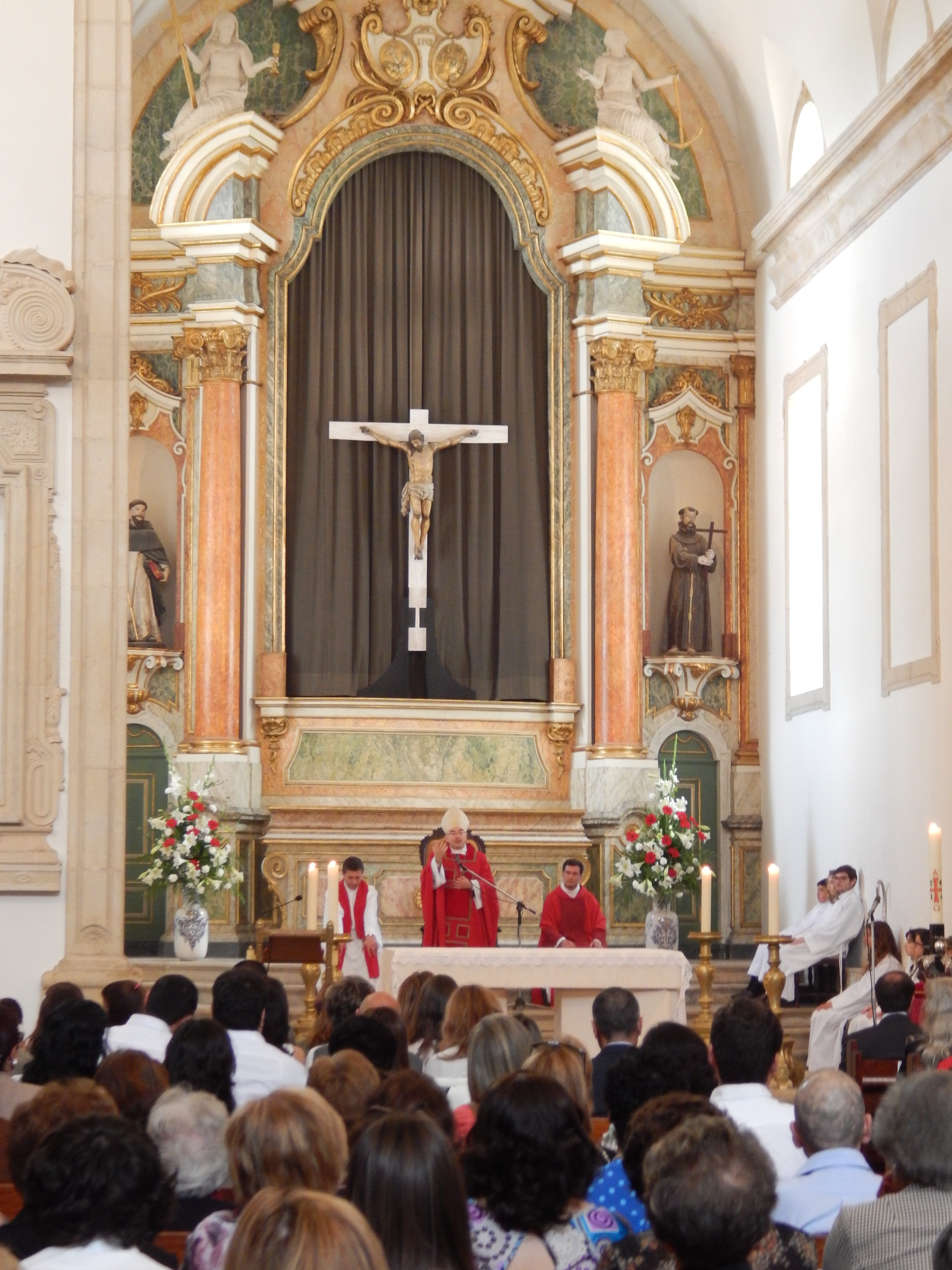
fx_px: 3154
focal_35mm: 86
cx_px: 476
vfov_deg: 22.8
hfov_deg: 17.2
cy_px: 635
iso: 400
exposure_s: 1/15
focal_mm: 15.3
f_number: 4.3
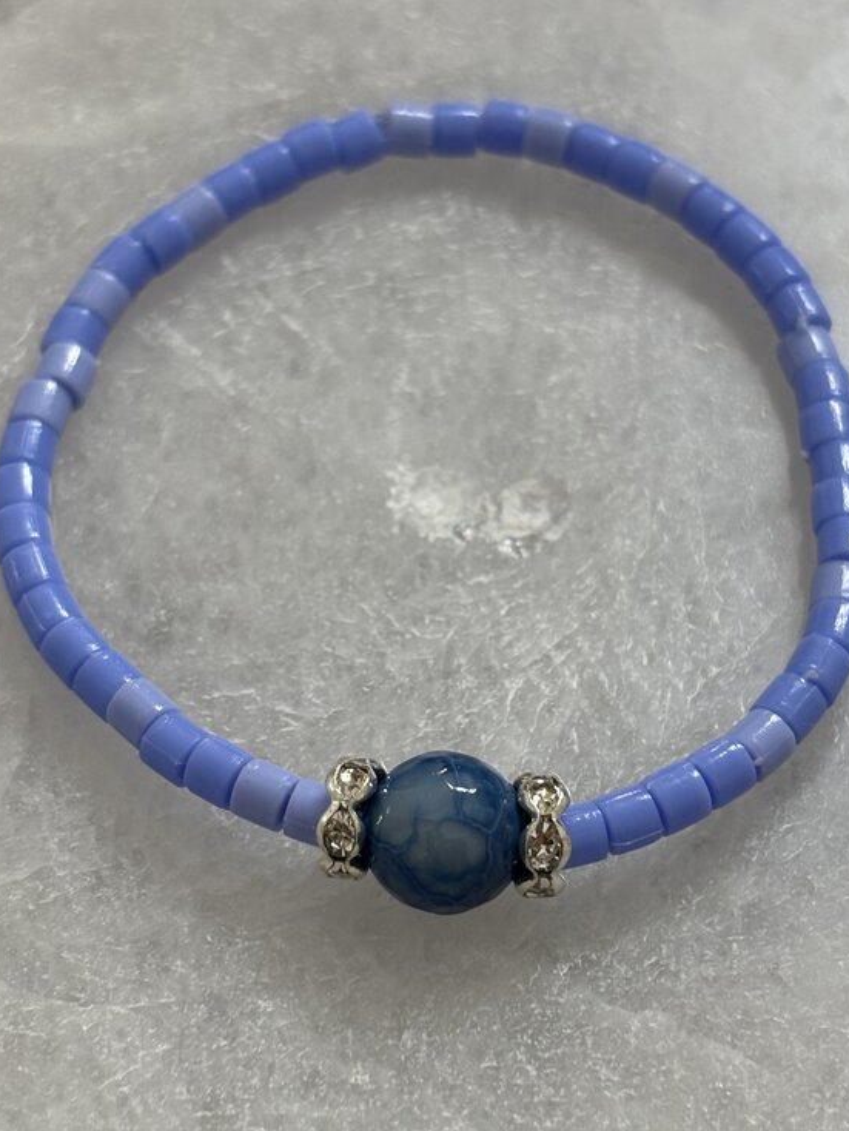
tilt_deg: -55.7
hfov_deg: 17.4
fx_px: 2778
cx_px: 402
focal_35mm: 85
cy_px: 678
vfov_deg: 23.0
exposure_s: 1/60
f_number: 1.6
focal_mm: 5.96
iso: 64
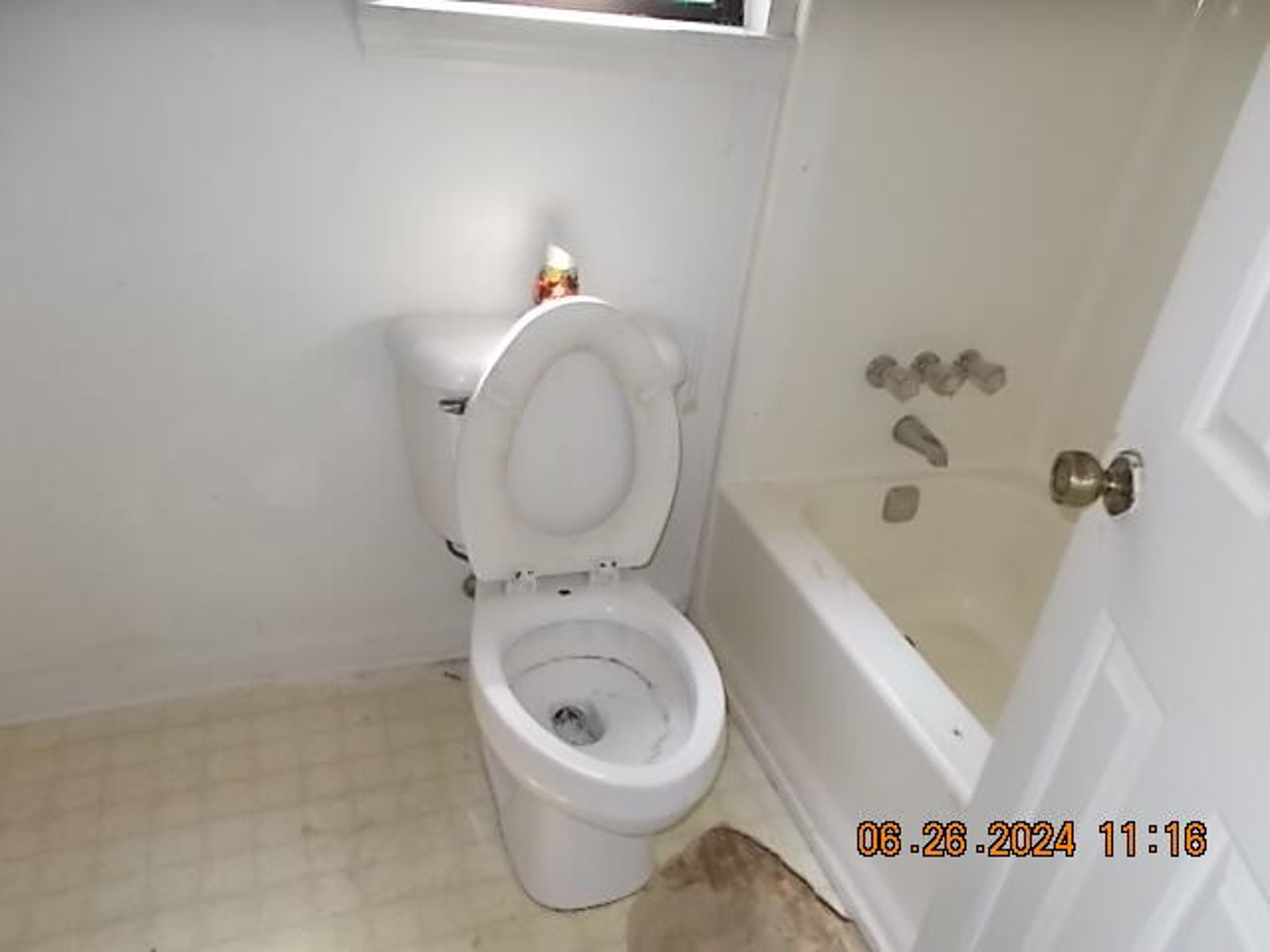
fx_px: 954
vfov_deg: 53.1
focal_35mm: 26
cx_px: 635
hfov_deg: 67.3
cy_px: 476
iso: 200
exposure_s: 1/25
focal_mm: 4.6
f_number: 3.2
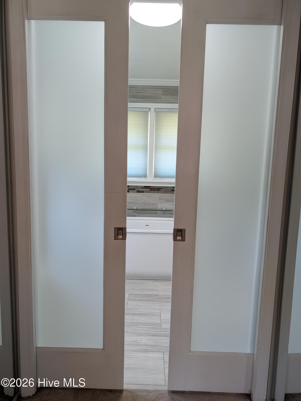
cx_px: 150
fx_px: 278
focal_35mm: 24
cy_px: 200
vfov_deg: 71.5
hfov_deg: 56.9
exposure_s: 1/120
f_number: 1.68
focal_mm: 6.9
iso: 216
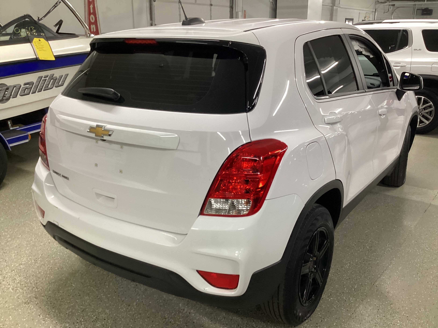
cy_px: 164
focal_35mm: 31
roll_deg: +0.1
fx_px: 392
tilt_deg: -20.7
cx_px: 219
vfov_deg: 45.4
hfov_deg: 58.4
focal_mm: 3.3
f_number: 2.4
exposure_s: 1/60
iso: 250
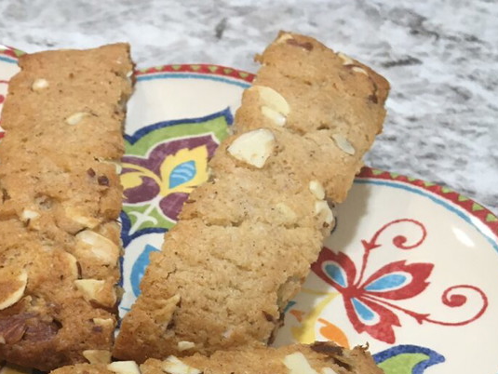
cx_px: 11
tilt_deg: -47.3
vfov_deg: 21.5
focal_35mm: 65
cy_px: 411
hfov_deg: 28.2
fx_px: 936
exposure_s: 1/30
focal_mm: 4.15
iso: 100
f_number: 2.2
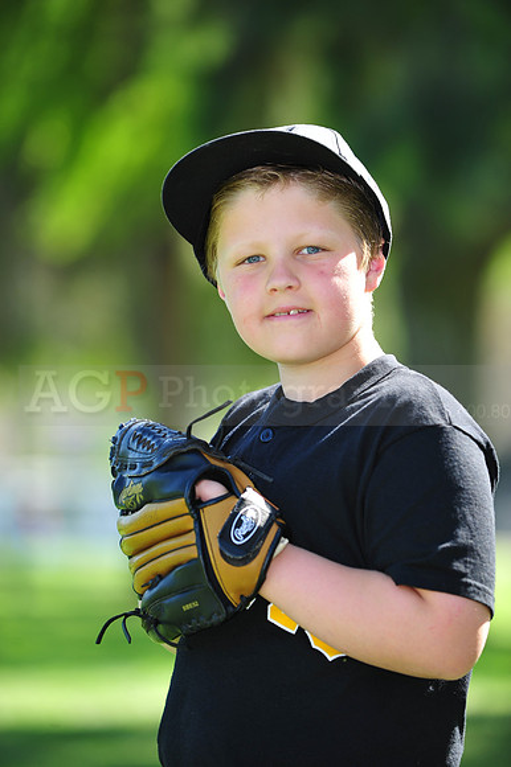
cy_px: 384
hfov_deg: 6.9
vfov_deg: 10.3
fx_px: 4263
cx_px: 256
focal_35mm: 200
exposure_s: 1/320
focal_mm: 200
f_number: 4.5
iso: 200
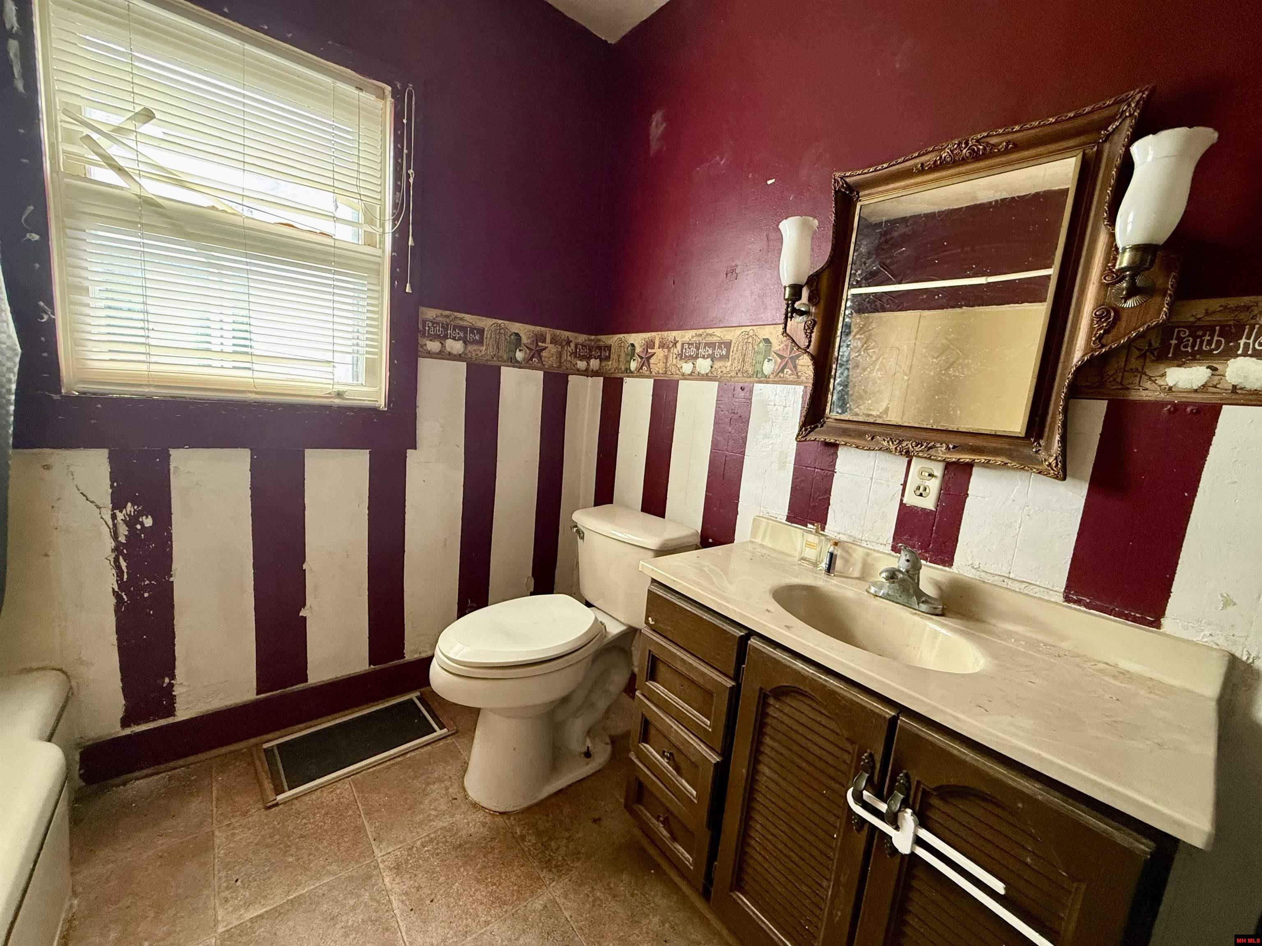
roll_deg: -5.8
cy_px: 473
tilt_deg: -8.4
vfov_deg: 85.7
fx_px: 510
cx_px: 631
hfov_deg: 102.1
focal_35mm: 14
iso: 400
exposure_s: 1/60
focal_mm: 2.22
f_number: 2.2
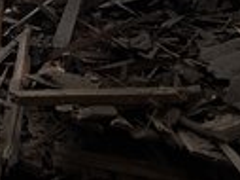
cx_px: -25
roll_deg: -0.6
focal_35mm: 44
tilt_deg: +14.0
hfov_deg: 36.4
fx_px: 305
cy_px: -100
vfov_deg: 24.4
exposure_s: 1/221
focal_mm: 2.22
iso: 40
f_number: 2.2
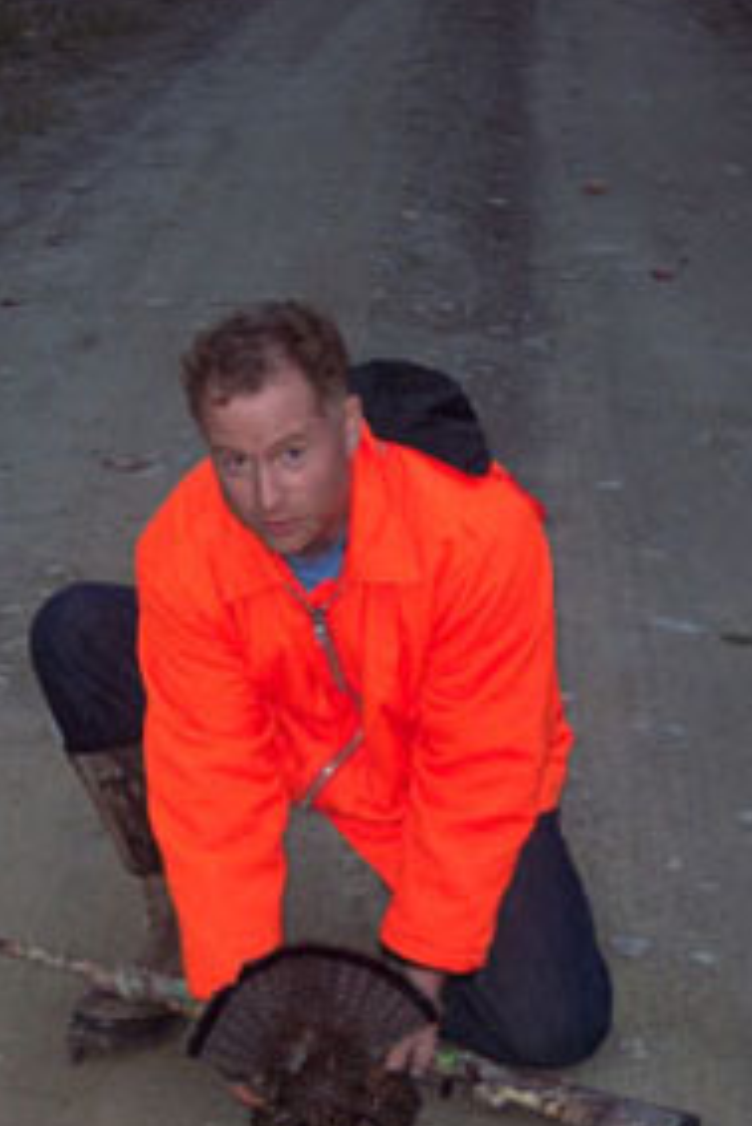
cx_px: 265
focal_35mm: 89
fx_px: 2785
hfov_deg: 15.4
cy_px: 609
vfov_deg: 22.9
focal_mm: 13.3
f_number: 3.4
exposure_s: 1/45
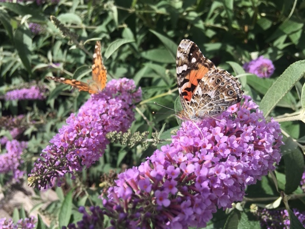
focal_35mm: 29
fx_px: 256
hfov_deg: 61.7
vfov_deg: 48.2
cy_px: 114
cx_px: 152
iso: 25
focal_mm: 4.15
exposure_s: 1/1241
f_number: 2.2
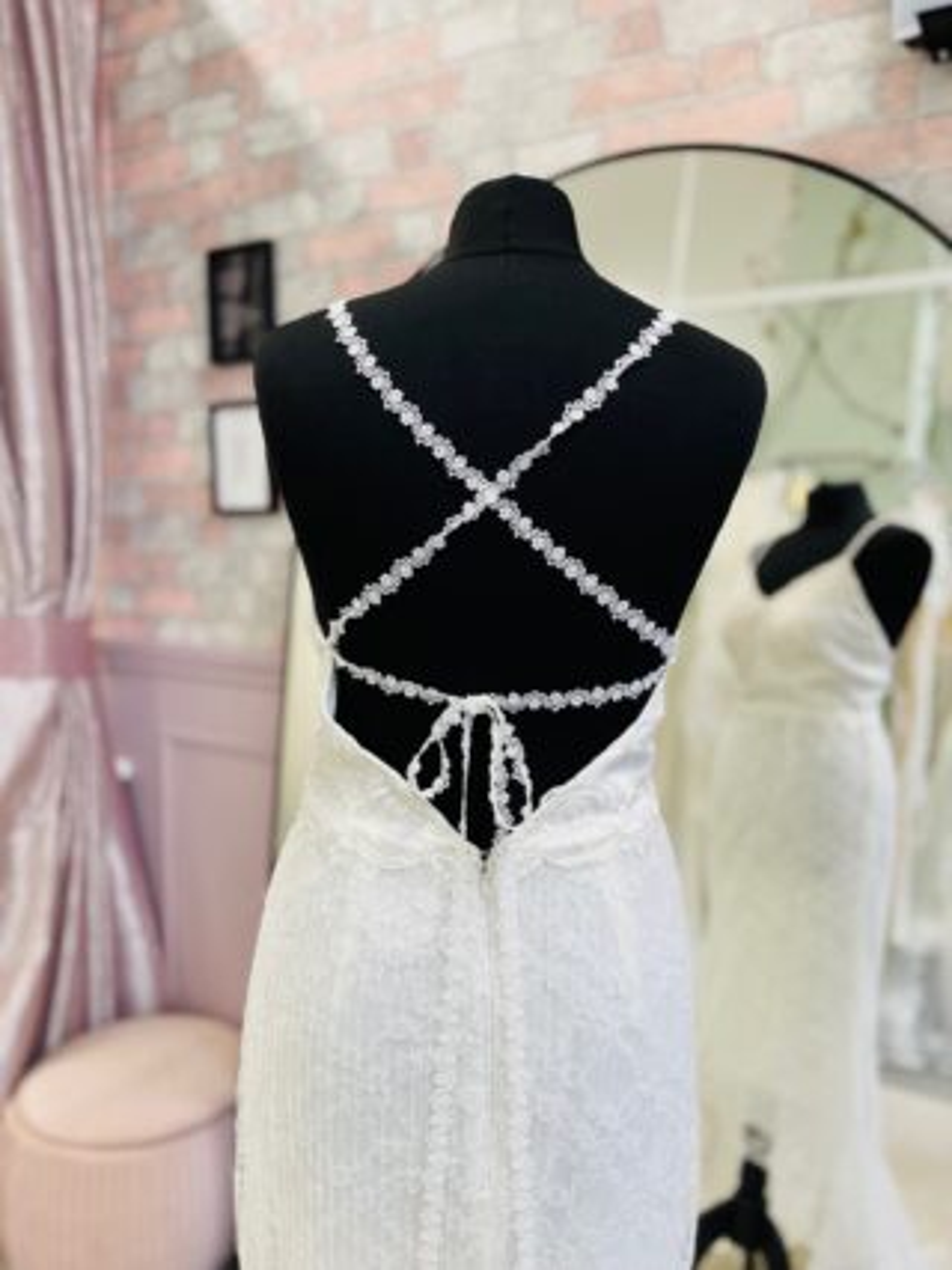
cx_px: 476
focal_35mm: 26
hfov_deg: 53.0
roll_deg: -1.0
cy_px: 635
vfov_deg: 67.3
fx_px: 954
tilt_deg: -7.2
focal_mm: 5.1
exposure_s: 1/100
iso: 125
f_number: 1.6
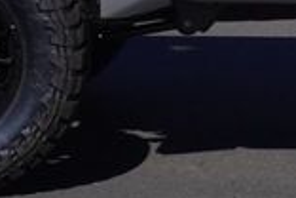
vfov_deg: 4.5
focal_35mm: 306
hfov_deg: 6.6
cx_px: 446
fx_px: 2518
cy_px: 6
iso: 100
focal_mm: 31
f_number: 11
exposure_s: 1/250
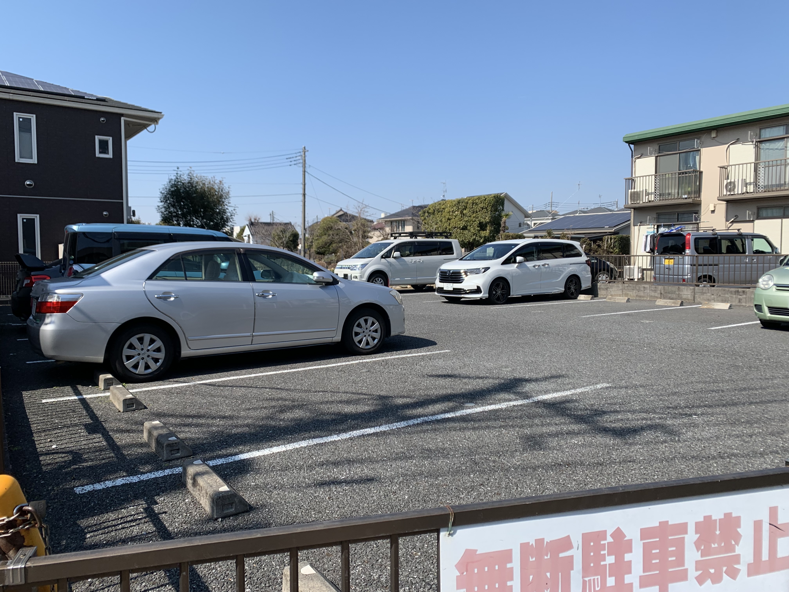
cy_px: 296
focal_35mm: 26
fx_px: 593
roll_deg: +0.8
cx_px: 394
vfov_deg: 53.1
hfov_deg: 67.3
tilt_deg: -2.6
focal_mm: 4.25
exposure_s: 1/2075
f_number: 1.8
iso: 25
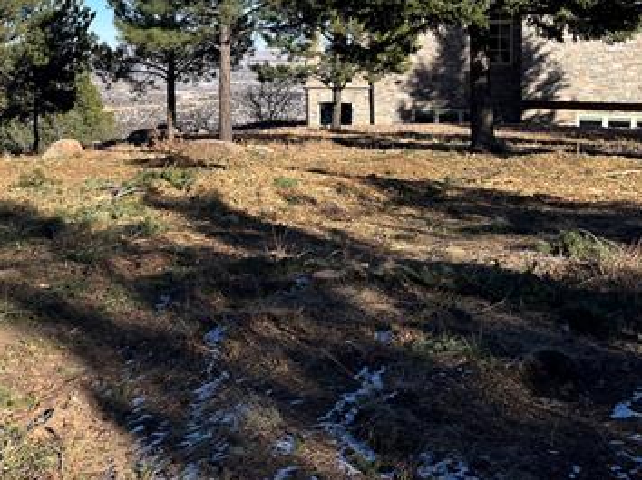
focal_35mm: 47
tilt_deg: -0.9
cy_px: 55
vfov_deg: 29.7
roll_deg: -0.5
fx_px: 871
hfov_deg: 38.2
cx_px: 85
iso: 50
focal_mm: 5.1
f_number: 1.6
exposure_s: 1/2755
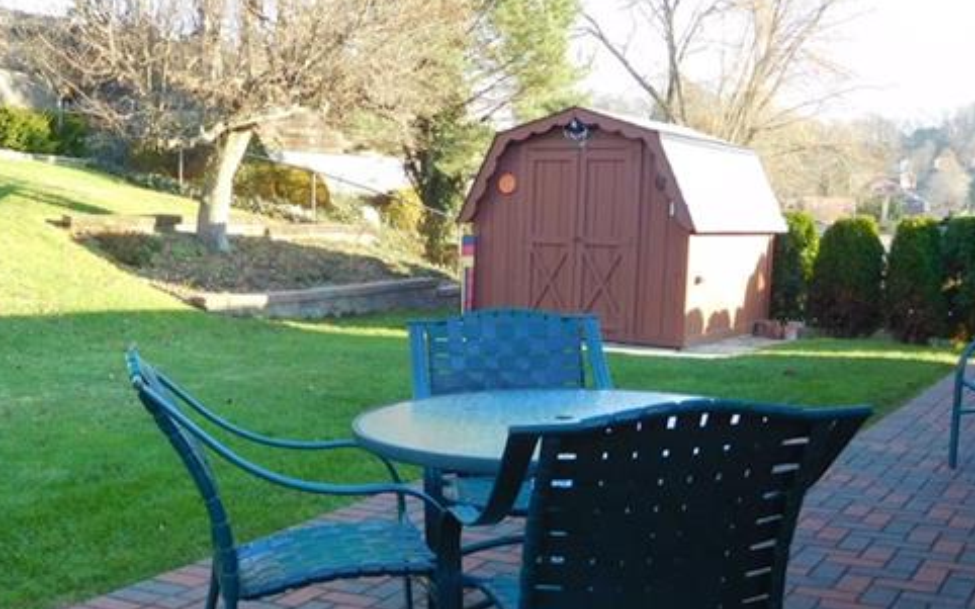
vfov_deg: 29.1
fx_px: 1169
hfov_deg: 45.3
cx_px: 463
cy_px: 358
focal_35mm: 44
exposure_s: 1/125
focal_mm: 4.5
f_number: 3.4
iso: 125
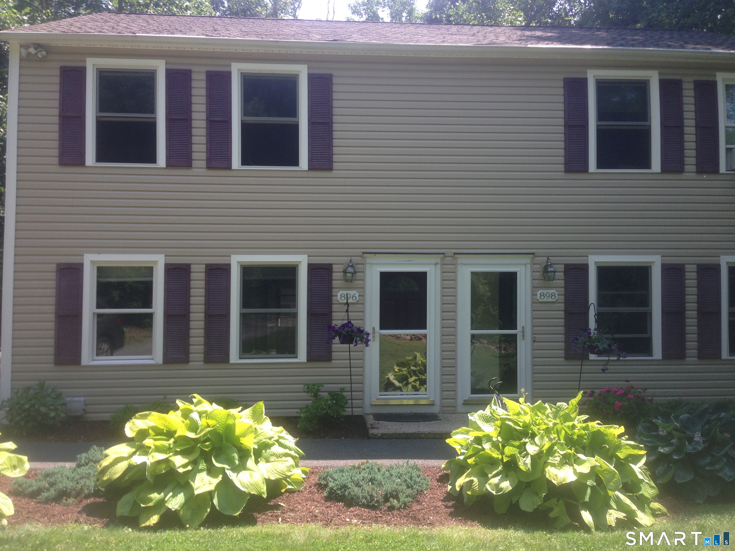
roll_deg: +1.3
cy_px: 276
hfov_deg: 55.4
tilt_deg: +7.4
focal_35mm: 33
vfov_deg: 42.9
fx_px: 701
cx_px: 368
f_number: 2.4
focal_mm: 4.12
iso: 50
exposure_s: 1/339
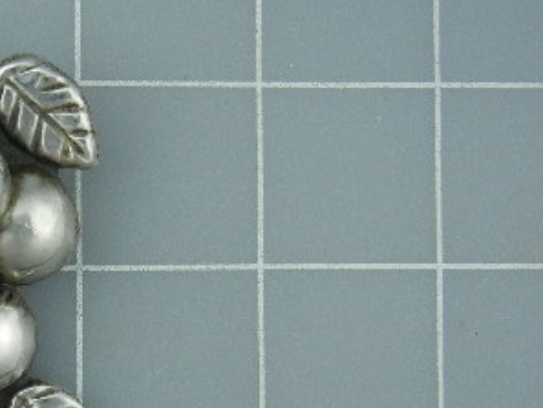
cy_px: 265
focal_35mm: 97
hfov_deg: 19.8
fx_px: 1522
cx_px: 44
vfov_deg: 15.2
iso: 400
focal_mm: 8.1
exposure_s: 1/24
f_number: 3.8
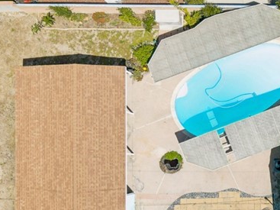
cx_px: 312
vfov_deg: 21.7
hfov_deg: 26.6
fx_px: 542
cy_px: 163
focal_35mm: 67
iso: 100
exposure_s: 1/60
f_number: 1.8
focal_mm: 8.7
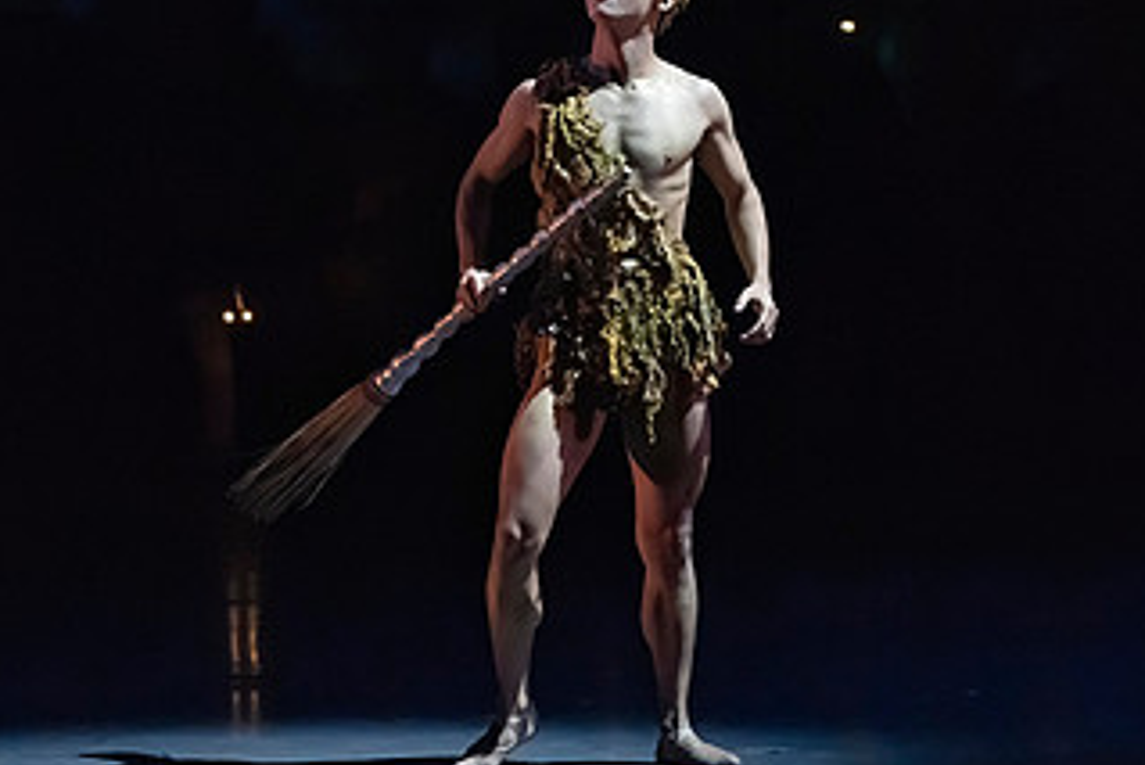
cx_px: 546
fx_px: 17341
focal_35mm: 545
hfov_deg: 3.8
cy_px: 174
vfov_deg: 2.5
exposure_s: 1/400
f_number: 5.6
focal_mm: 300
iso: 6400
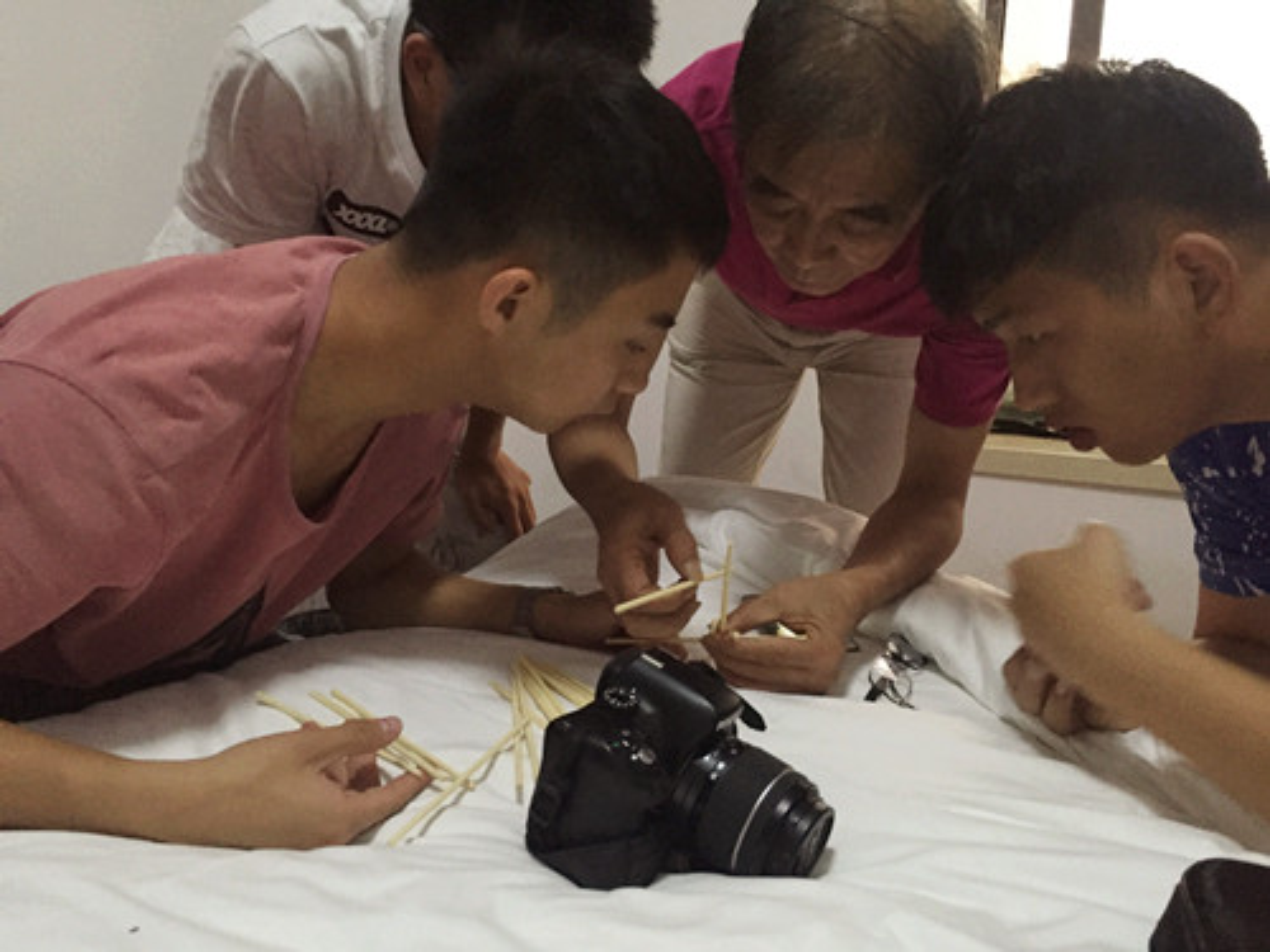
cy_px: 476
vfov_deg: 48.2
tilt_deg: -9.4
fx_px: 1064
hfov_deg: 61.7
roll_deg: -3.2
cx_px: 635
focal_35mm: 29
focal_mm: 4.15
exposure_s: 1/17
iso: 400
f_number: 2.2
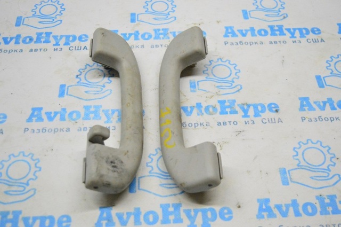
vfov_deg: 28.0
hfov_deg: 41.2
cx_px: 170
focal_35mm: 48
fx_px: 454
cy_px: 114
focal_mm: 32
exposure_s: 1/800
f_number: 4.5
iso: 6400
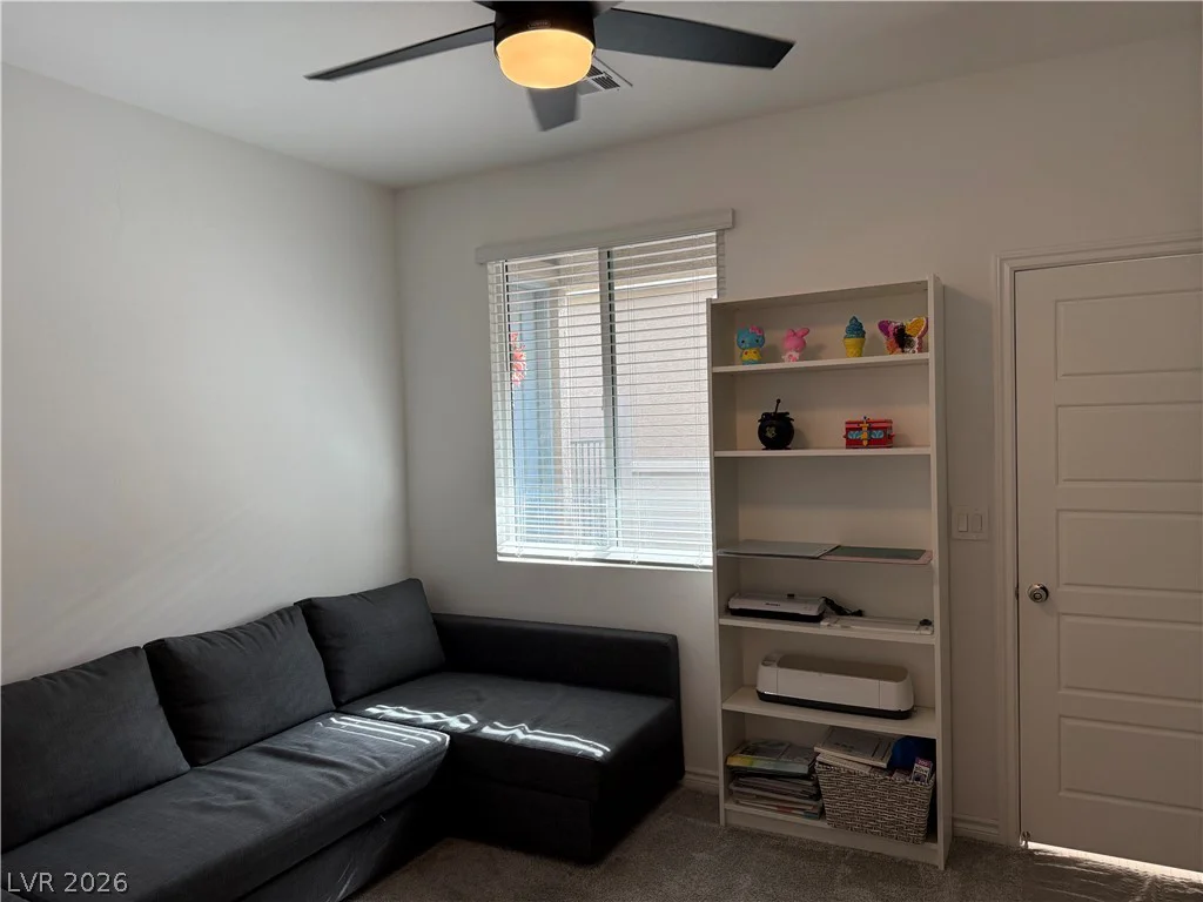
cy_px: 451
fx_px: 834
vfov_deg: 56.8
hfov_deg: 71.6
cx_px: 602
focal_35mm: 24
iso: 200
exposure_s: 1/229
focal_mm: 6.76
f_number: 1.78
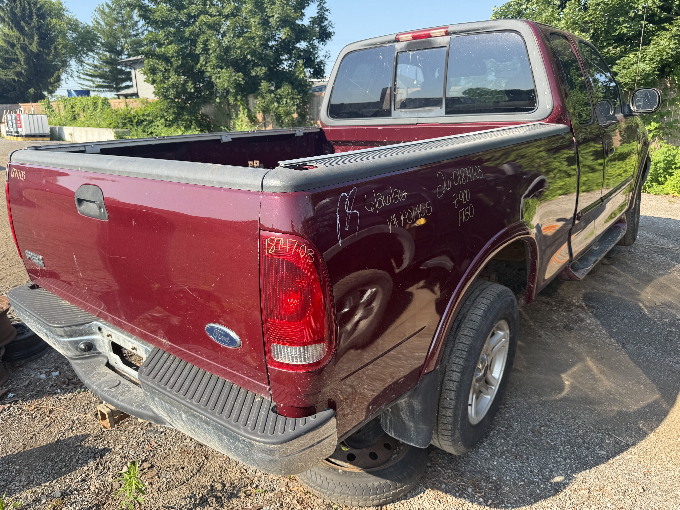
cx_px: 340
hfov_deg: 71.6
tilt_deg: -16.3
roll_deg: +0.6
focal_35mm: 24
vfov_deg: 56.8
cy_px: 255
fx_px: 471
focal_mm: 6.76
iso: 80
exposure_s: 1/1122
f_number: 1.78
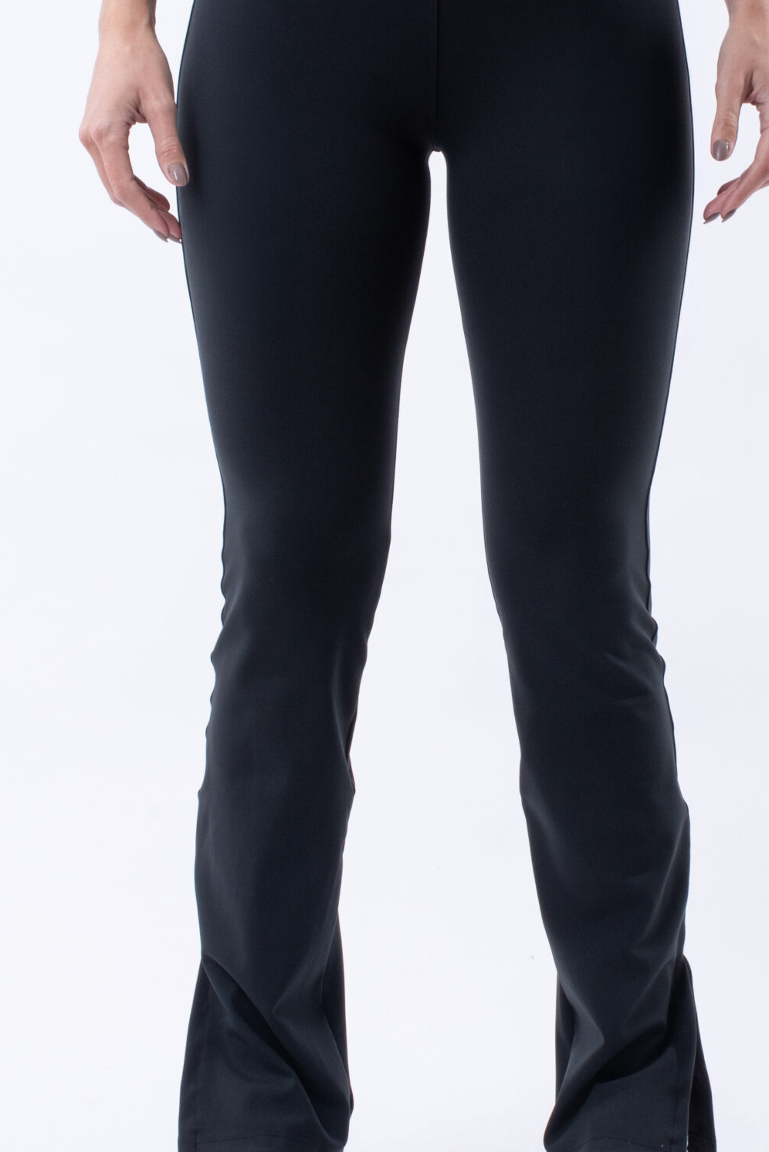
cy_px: 447
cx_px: 458
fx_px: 3459
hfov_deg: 12.7
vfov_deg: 18.9
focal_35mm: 108
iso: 160
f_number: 14
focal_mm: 42
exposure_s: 1/160
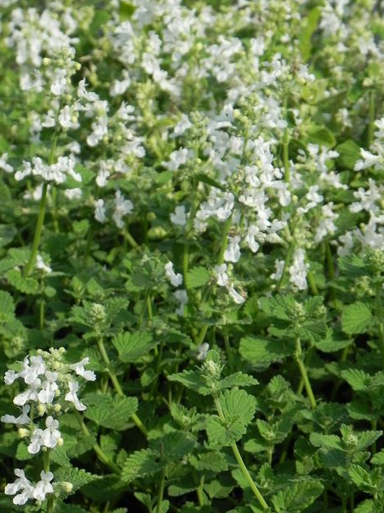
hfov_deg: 8.1
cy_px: 260
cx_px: 142
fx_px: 2709
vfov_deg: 10.8
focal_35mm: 183
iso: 160
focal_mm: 25.7
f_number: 5
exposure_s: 1/1000
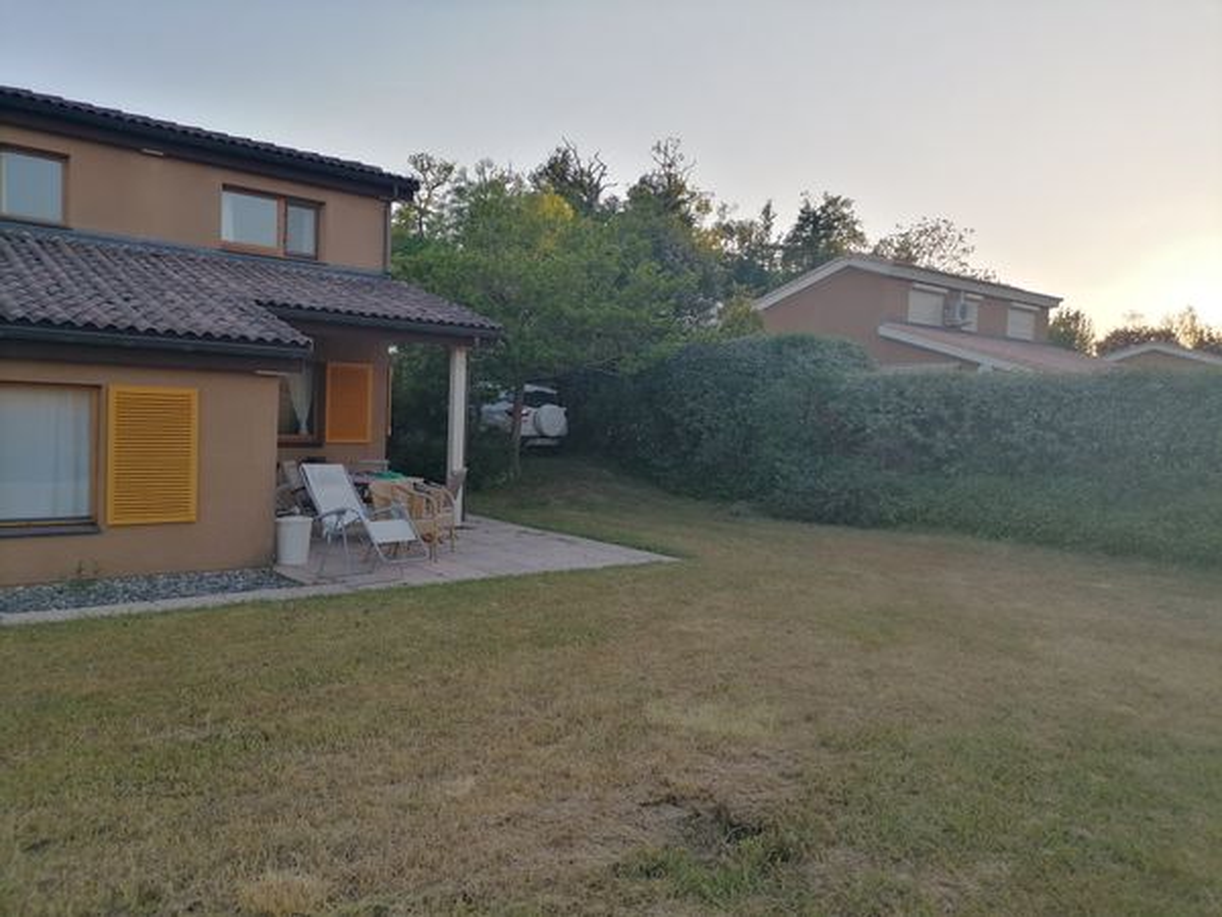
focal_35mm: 27
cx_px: 611
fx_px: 953
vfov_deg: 51.4
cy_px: 458
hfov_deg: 65.3
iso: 50
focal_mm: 5.4
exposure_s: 1/213
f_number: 1.8
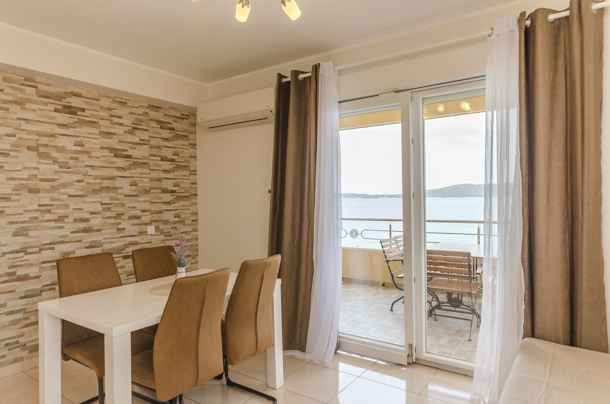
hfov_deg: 77.4
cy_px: 202
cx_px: 305
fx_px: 380
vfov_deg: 55.9
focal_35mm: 22
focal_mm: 15
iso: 140
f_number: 5.6
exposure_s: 1/125
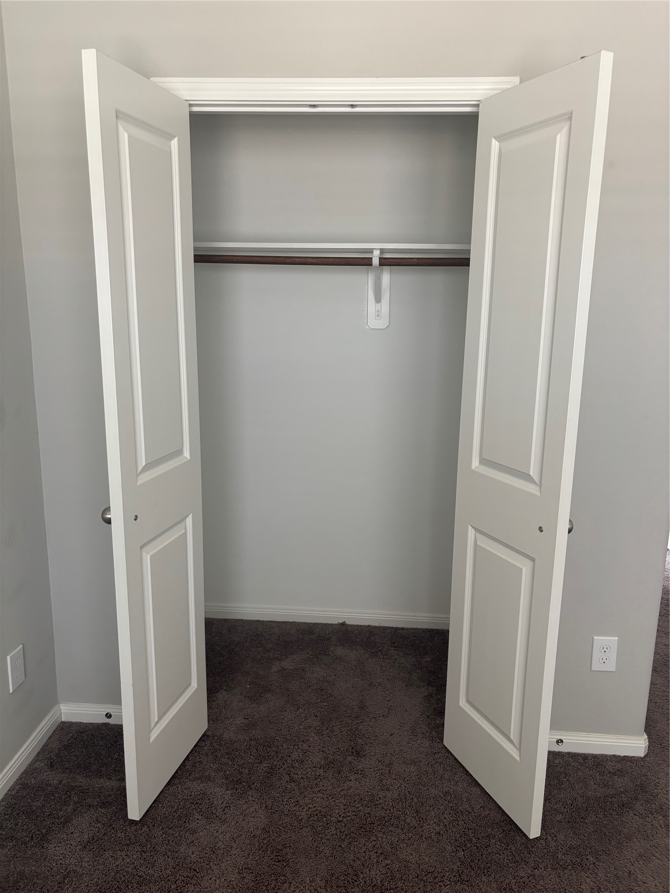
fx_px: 671
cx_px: 335
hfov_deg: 53.1
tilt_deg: -11.5
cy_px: 446
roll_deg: -1.9
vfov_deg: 67.3
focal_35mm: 26
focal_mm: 5.96
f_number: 1.6
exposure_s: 1/60
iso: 125
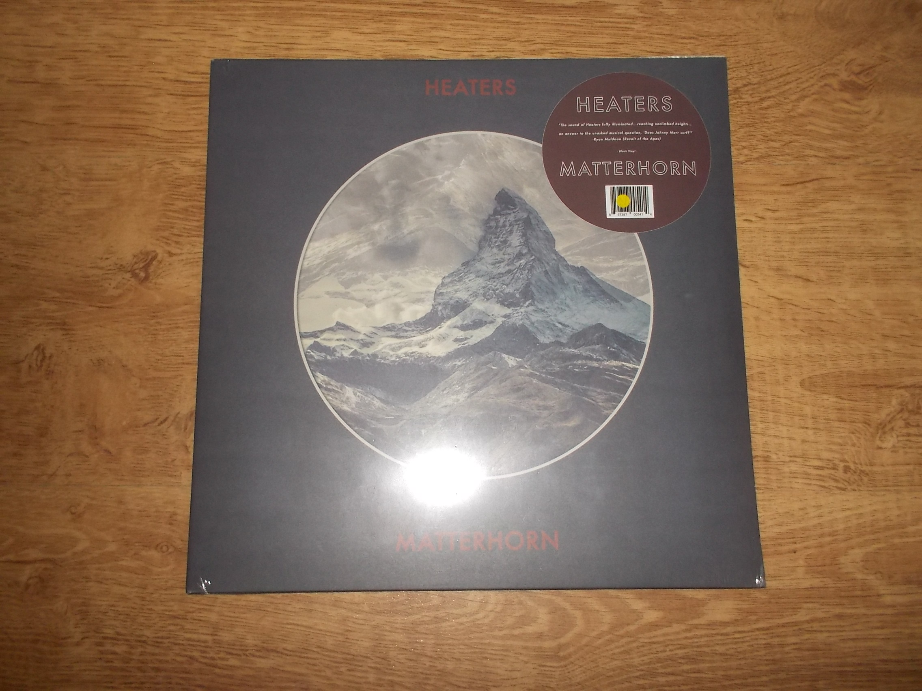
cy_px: 346
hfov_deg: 61.7
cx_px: 461
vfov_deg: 48.2
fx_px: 772
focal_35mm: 29
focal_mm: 4.1
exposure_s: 1/30
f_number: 3.3
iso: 200
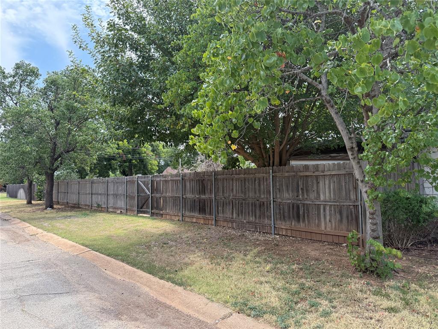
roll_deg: +1.3
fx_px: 304
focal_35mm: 24
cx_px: 219
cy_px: 164
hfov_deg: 71.6
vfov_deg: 56.8
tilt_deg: +2.5
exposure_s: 1/1361
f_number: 1.78
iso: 100
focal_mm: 6.76
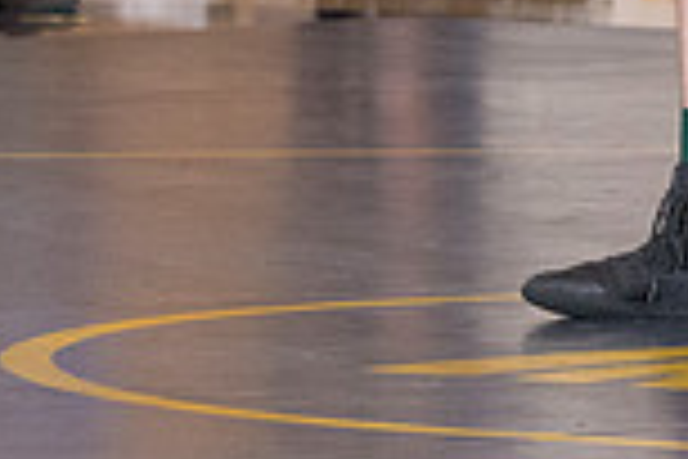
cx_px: 382
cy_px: -320
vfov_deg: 1.7
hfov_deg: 2.5
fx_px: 15727
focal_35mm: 823
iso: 2000
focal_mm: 145
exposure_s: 1/250
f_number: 5.6
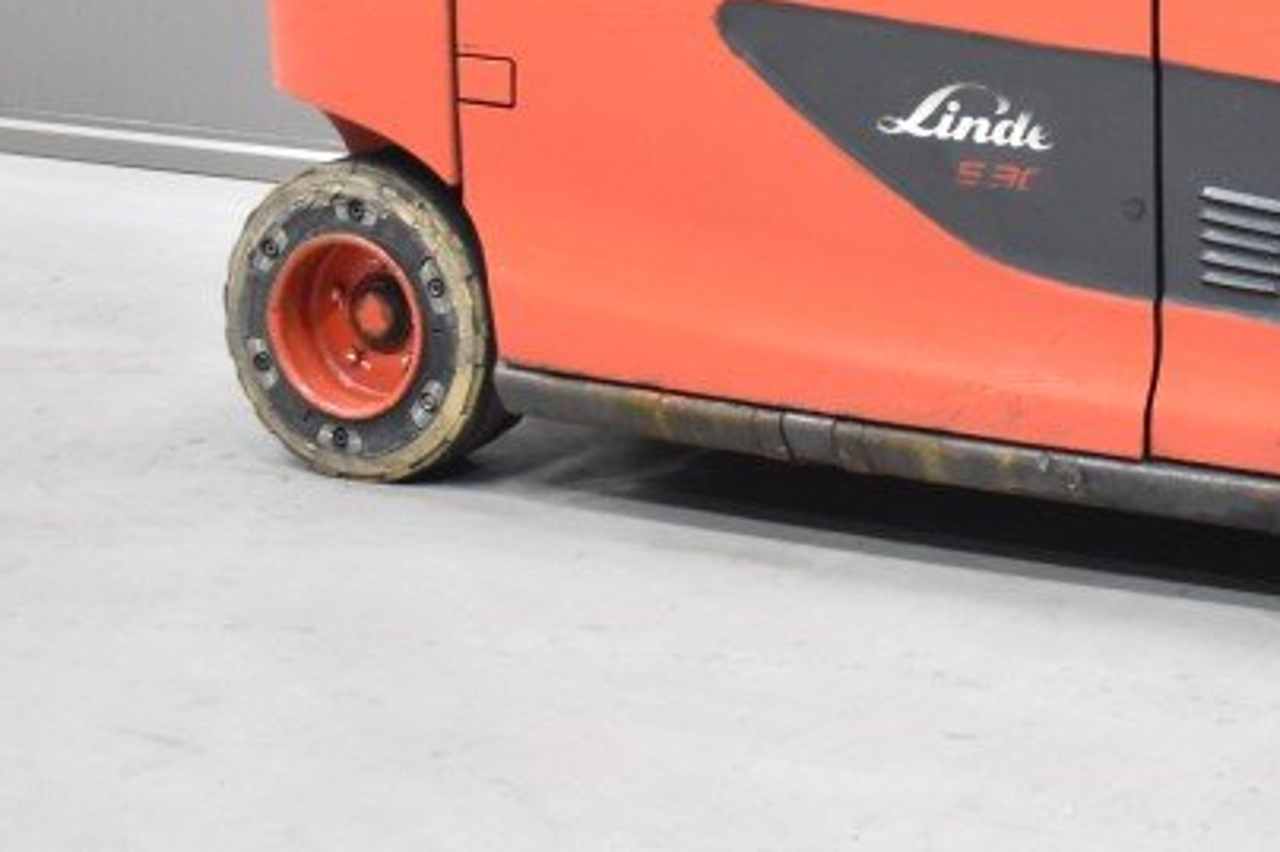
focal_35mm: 107
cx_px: 1416
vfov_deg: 12.2
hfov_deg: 18.4
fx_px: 3803
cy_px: -390
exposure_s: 1/50
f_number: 4
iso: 1600
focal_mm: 24
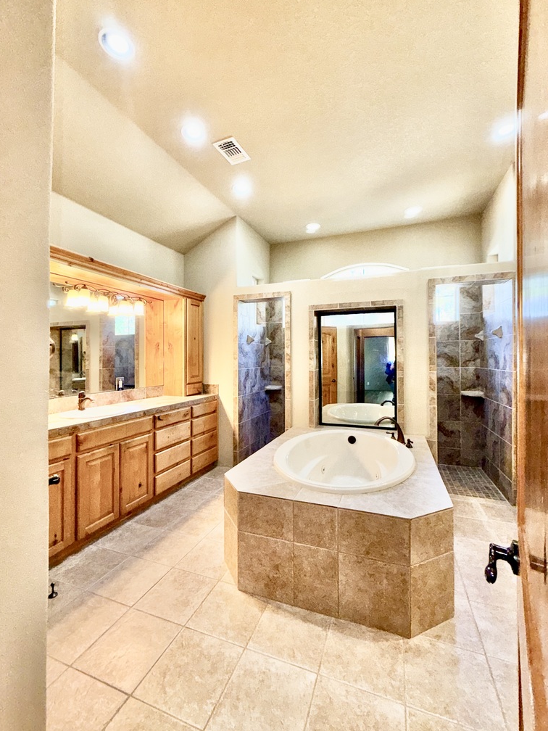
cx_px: 275
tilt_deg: -0.2
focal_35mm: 15
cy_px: 360
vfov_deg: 98.2
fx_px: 317
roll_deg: +0.3
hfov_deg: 81.7
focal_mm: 2.22
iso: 64
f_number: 2.2
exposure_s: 1/60
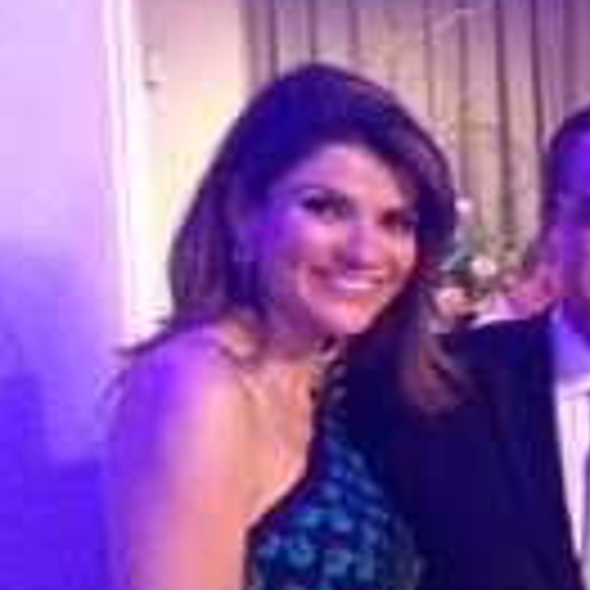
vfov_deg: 15.1
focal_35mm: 113
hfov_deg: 14.0
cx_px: 995
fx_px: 2179
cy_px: 604
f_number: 2.4
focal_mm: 4.28
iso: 640
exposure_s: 1/15
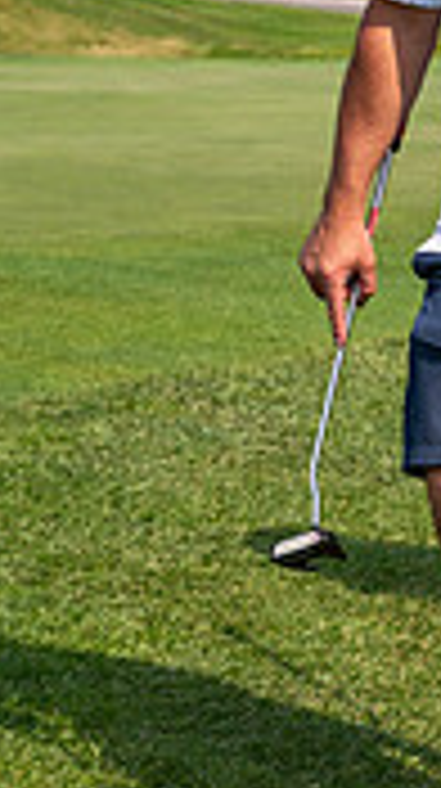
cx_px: 1120
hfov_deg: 6.7
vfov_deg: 12.6
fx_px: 3546
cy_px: 234
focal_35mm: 170
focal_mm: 49
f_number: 6.3
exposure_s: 1/2000
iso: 250
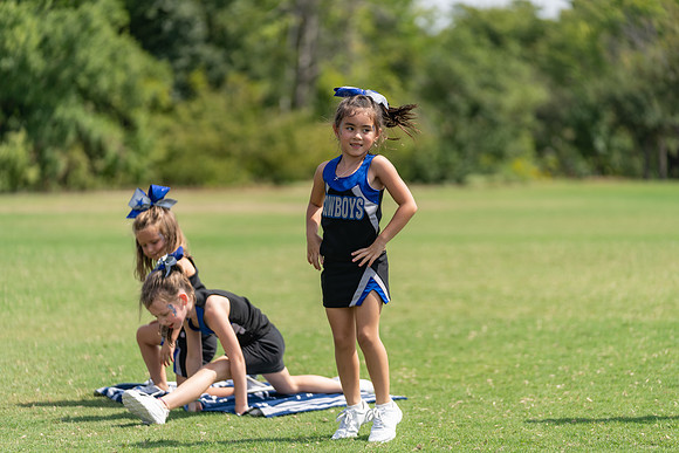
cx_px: 340
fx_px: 2566
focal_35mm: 136
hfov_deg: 15.1
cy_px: 226
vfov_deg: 10.1
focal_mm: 136
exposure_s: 1/1600
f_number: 2.8
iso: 100
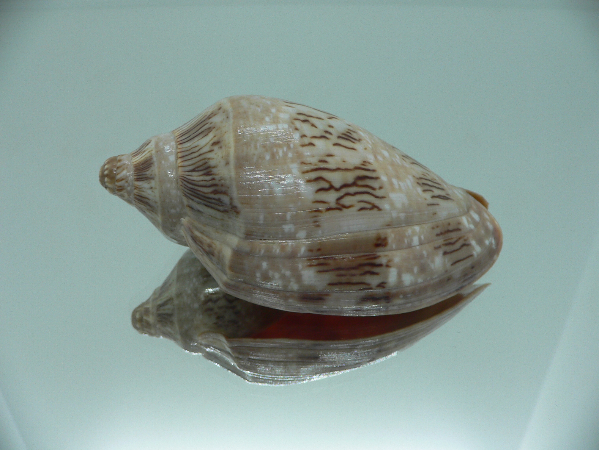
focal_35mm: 35
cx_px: 300
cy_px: 225
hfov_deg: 52.6
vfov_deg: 40.7
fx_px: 606
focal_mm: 4.6
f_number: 2.8
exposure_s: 1/60
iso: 80
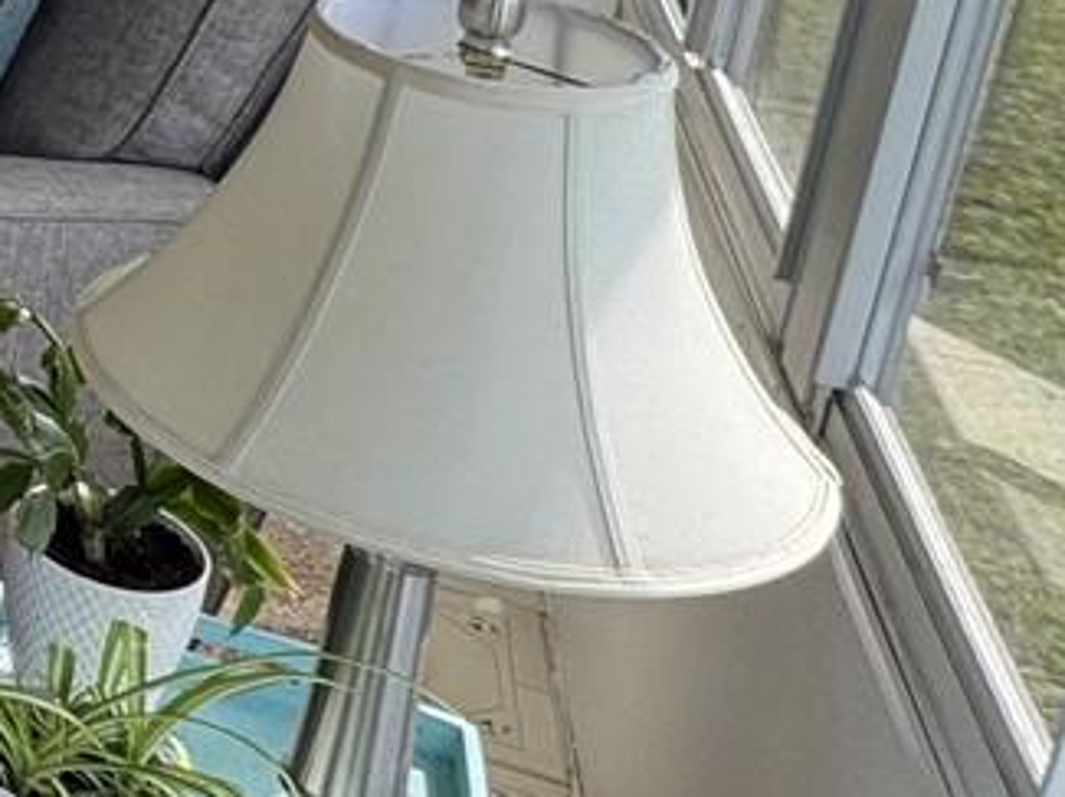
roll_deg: +0.8
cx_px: -1108
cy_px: -197
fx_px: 2121
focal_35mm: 69
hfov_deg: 18.1
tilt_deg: -17.0
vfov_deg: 19.8
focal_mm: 2.22
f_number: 2.2
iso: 40
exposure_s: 1/153
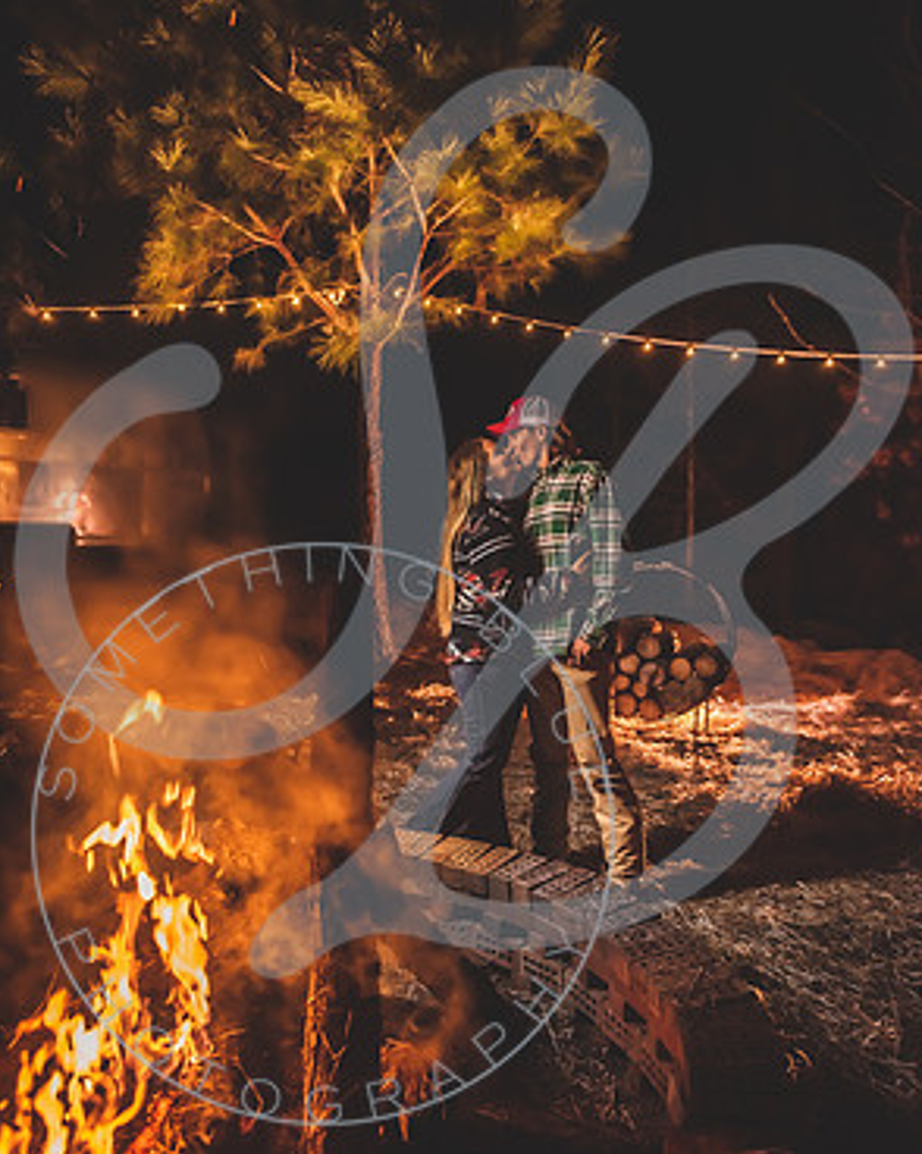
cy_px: 596
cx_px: 464
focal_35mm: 31
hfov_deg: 47.1
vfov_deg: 57.2
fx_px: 1058
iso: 1000
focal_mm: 27
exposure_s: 1/125
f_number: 2.8
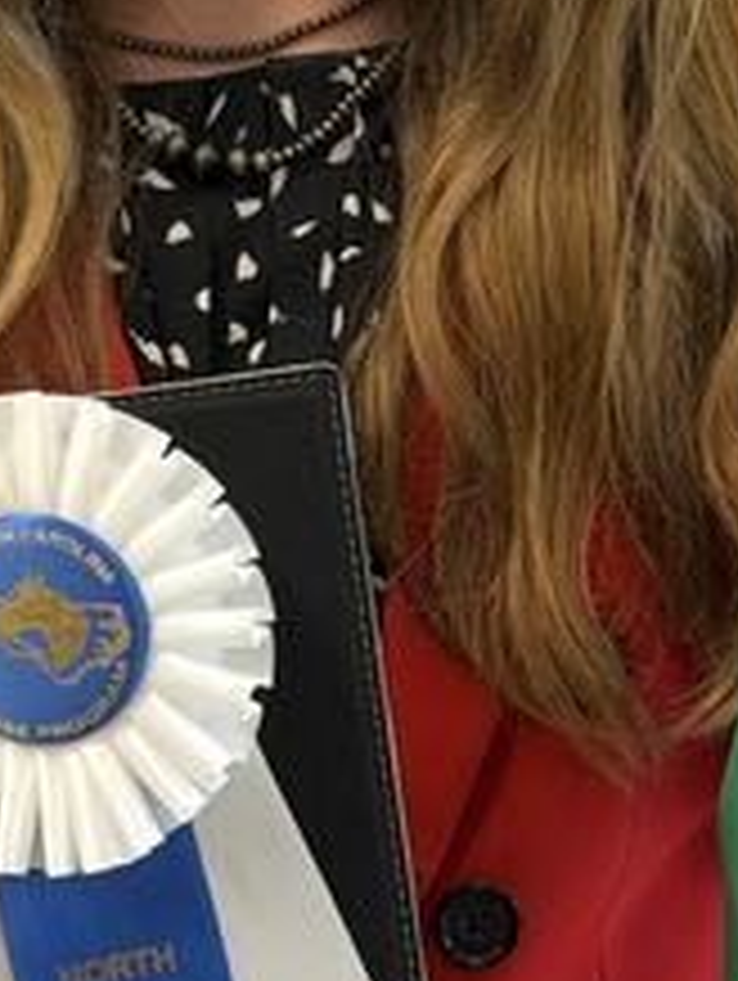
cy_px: 243
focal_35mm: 154
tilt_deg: -10.4
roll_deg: +2.1
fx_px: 4369
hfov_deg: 9.7
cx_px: 331
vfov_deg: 12.8
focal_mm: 6.76
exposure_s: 1/60
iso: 80
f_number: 1.78
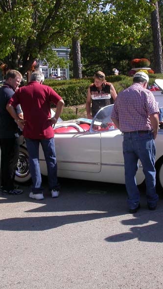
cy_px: 145
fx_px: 430
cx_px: 86
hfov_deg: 21.5
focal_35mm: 56
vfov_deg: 37.2
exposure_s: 1/290
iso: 100
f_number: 6.7
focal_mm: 7.85
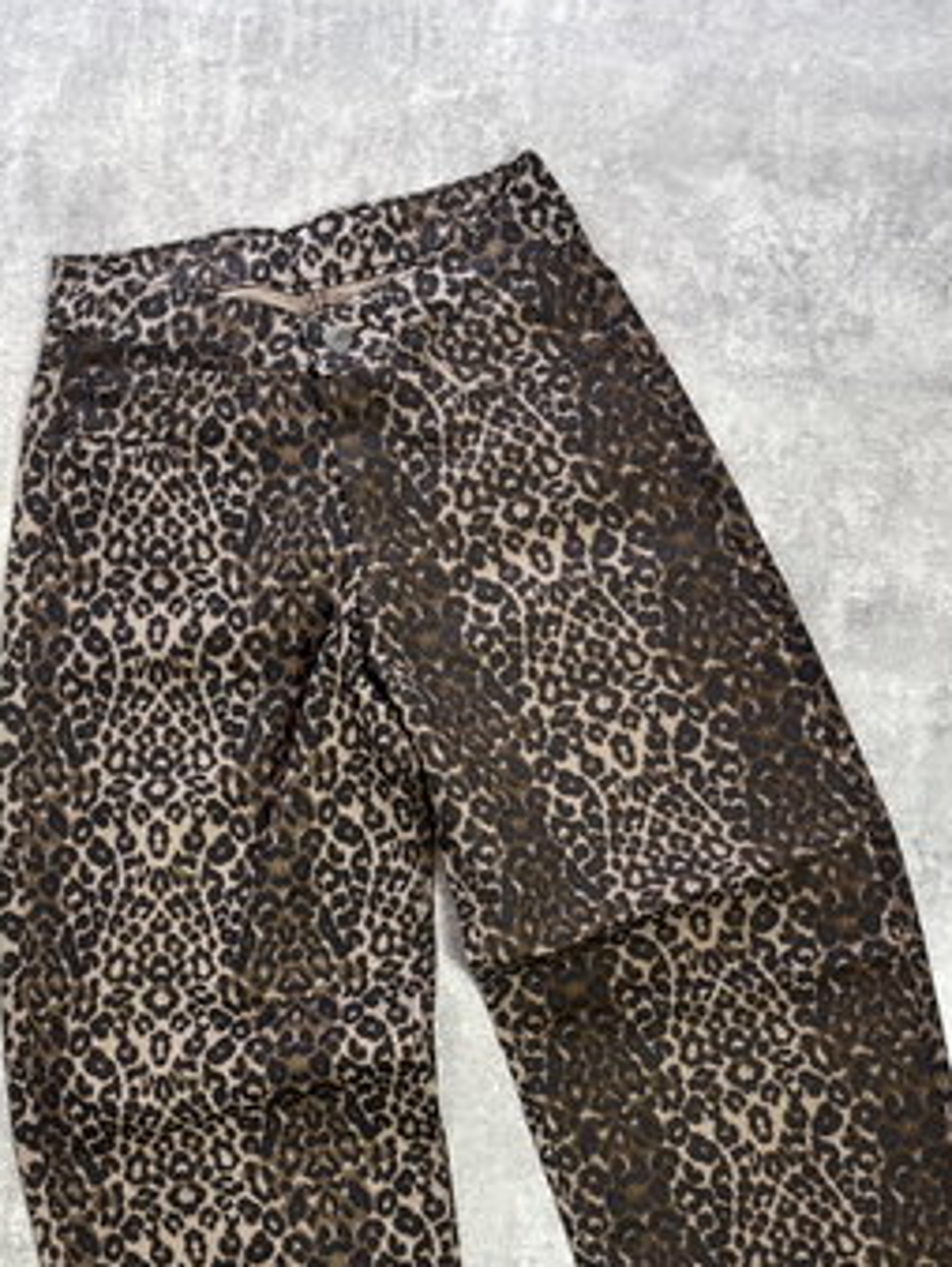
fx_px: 1502
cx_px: 483
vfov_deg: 44.5
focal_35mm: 41
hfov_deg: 35.2
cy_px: 924
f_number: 1.6
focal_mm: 5.1
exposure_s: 1/100
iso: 80
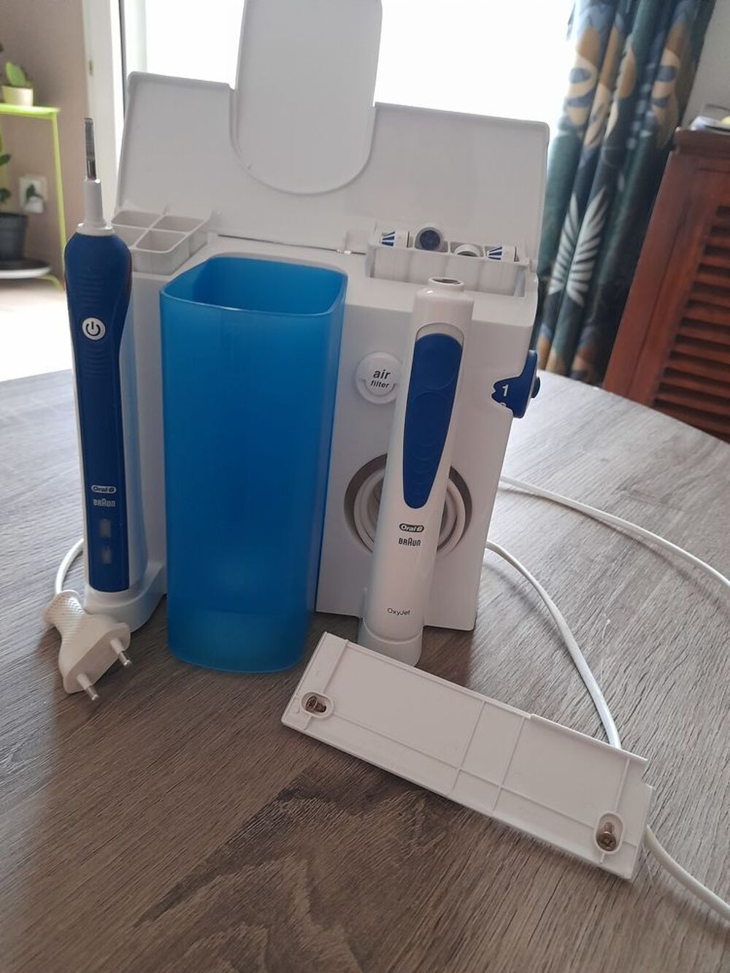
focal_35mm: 25
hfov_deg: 54.9
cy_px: 486
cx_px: 365
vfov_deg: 69.4
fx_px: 703
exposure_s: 1/25
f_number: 2
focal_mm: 4.6
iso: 400
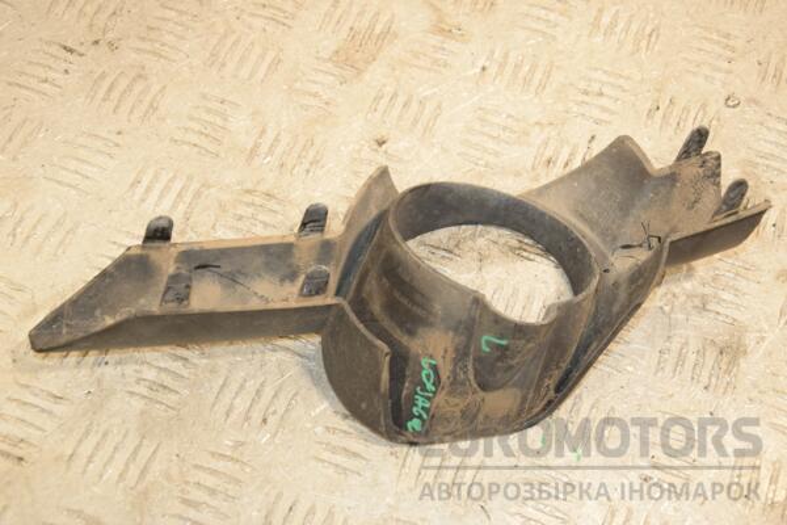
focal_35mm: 60
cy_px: 262
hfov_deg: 33.4
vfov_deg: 22.6
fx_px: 1312
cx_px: 394
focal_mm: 40
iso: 800
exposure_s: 1/200
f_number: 5.6
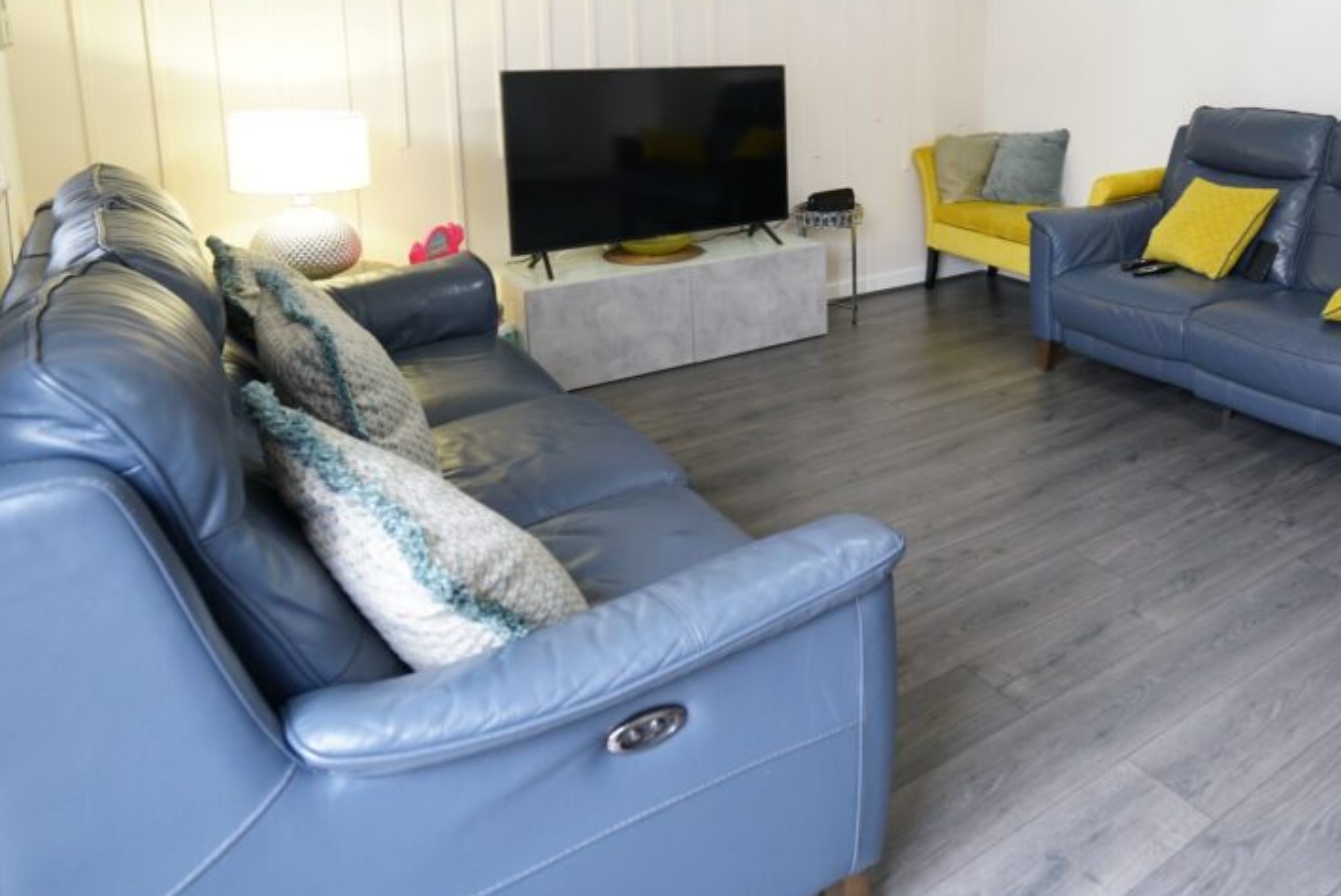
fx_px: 1006
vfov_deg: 45.7
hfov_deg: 64.2
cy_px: 190
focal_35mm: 27
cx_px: 969
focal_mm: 16
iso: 400
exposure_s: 1/20
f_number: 4
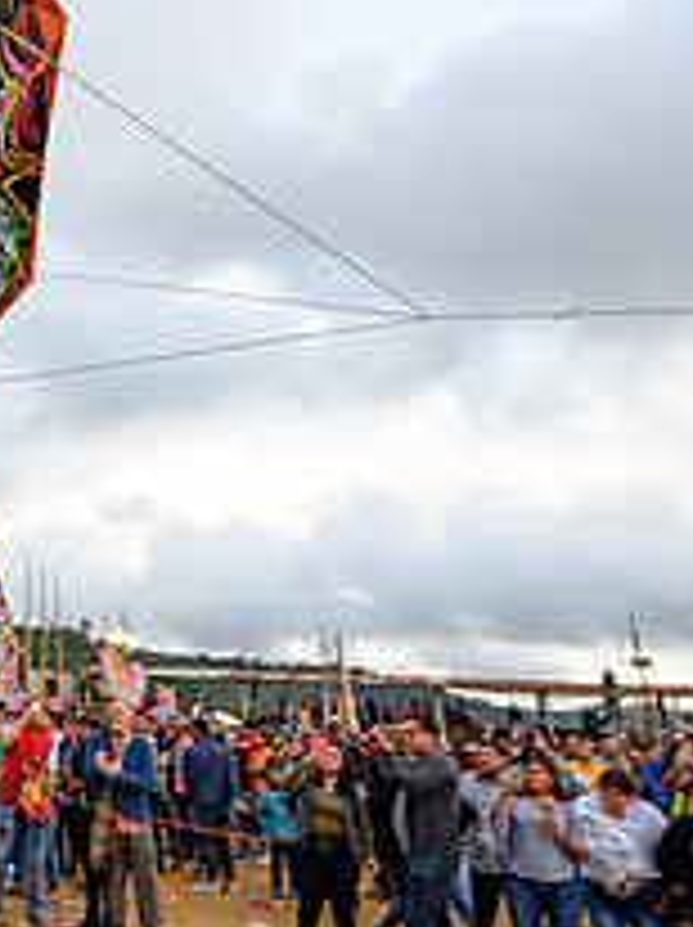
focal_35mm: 38
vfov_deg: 48.9
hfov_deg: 30.3
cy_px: 403
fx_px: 1016
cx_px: -194
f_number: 4
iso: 160
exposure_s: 1/320
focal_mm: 14
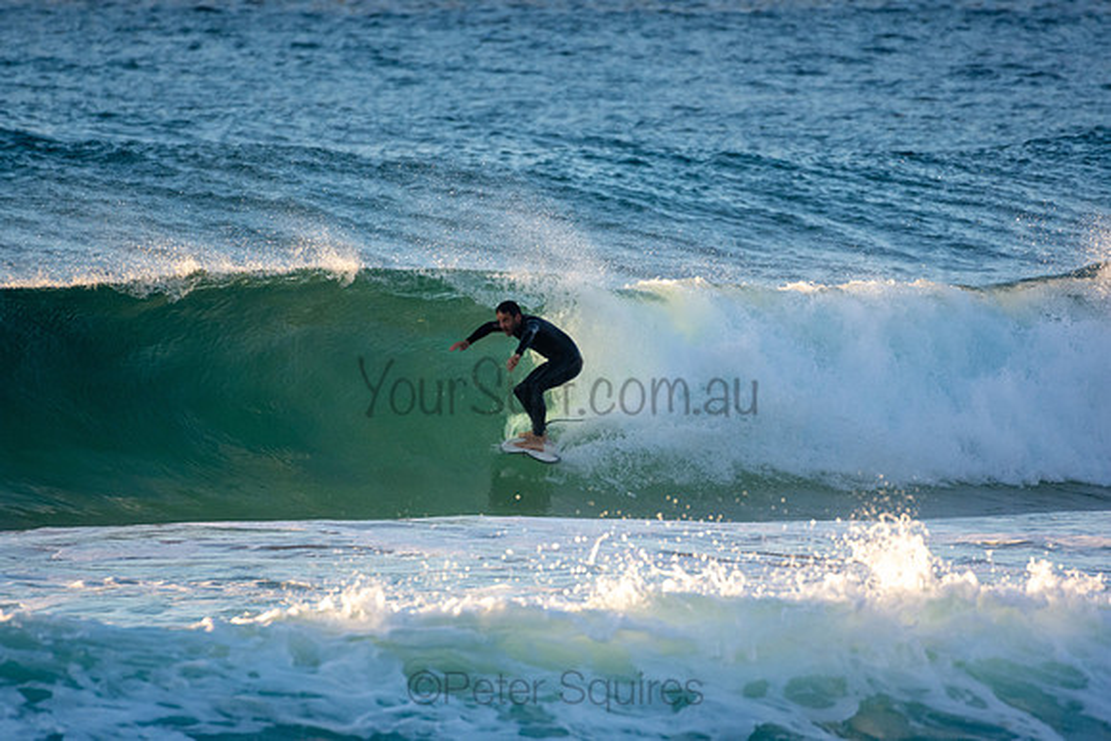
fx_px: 23150
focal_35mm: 750
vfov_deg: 1.8
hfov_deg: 2.7
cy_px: 370
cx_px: 556
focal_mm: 500
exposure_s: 1/1000
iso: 720
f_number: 5.6
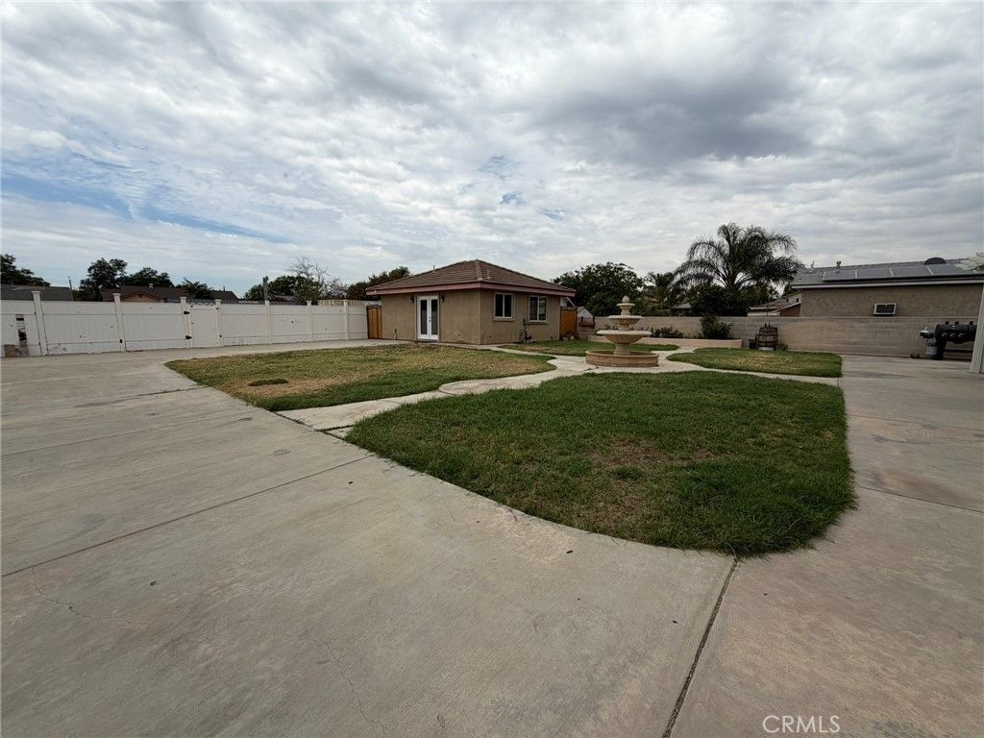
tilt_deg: -6.6
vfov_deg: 85.7
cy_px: 369
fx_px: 398
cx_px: 492
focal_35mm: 14
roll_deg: +0.0
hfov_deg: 102.1
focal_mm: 2.22
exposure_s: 1/1259
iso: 20
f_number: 2.2
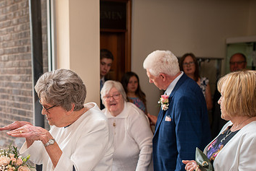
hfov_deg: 34.1
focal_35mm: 57
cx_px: 55
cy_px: 138
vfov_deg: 23.4
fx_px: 405
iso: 160
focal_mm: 35
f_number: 2.5
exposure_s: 1/100
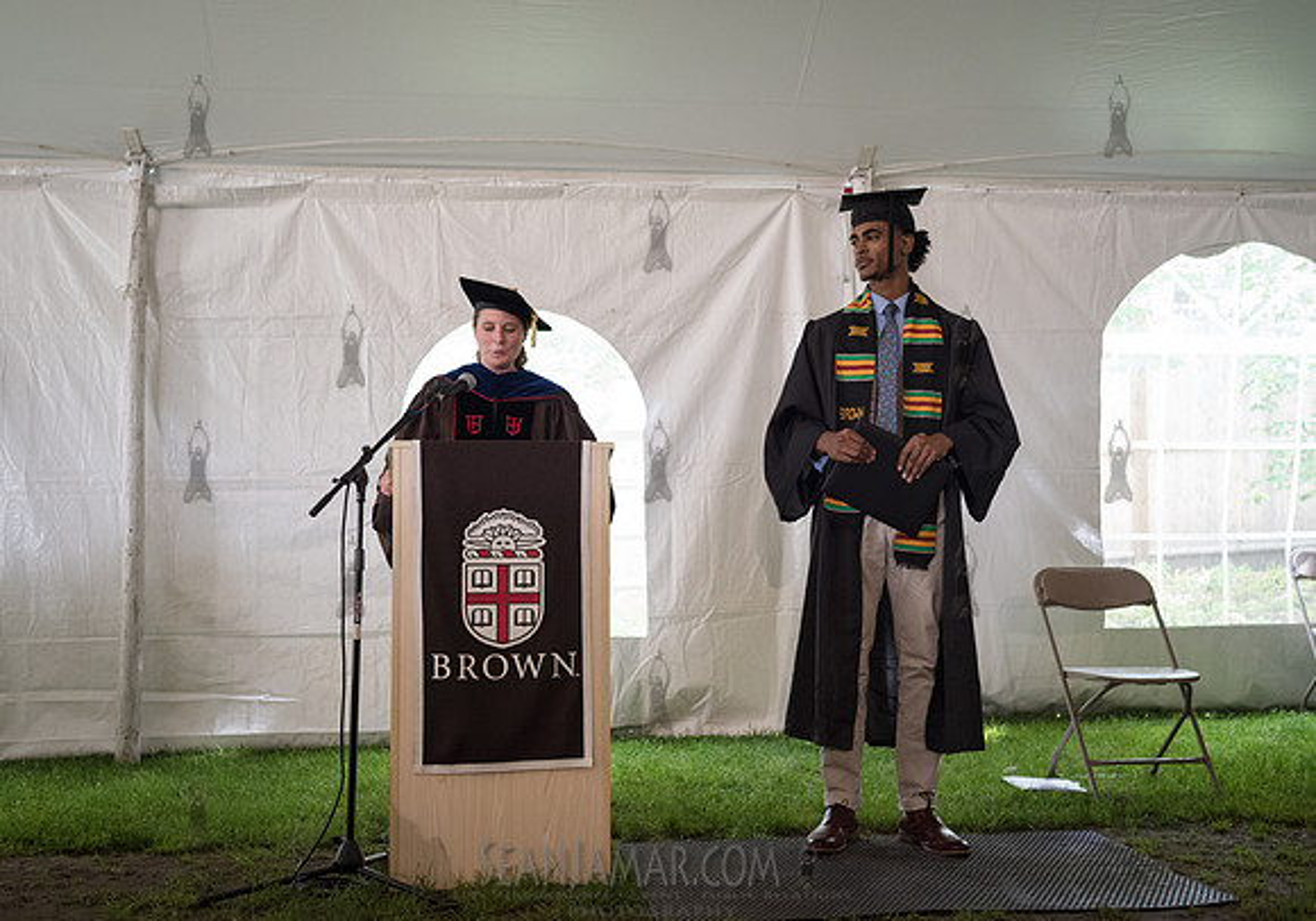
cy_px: 438
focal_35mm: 41
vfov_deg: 33.8
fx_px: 1514
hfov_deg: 47.0
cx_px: 663
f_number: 4.5
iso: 2000
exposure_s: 1/160
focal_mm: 35
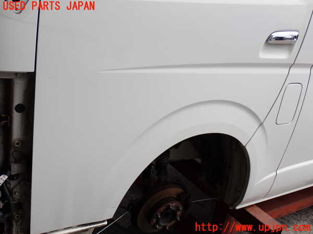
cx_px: 156
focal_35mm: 38
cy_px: 117
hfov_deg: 49.0
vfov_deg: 37.7
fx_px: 344
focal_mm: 6.83
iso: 100
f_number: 3.5
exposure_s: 1/640
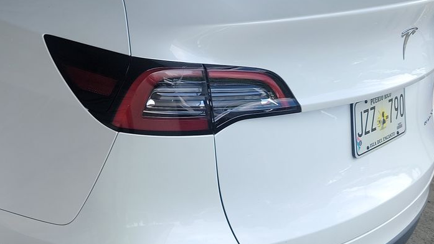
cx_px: 19
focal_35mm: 60
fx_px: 690
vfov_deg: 19.9
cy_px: 59
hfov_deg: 32.6
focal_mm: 6.7
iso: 50
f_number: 1.8
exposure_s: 1/182
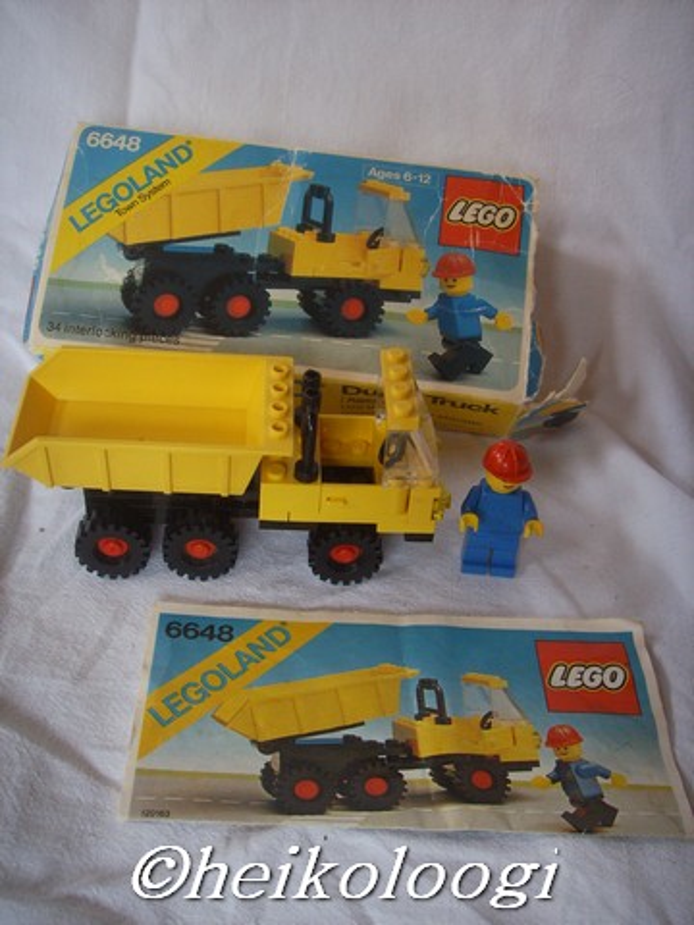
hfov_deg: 36.8
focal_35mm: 39
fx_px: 1043
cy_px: 462
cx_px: 347
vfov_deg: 47.9
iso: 100
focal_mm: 6.6
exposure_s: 1/60
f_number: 3.5
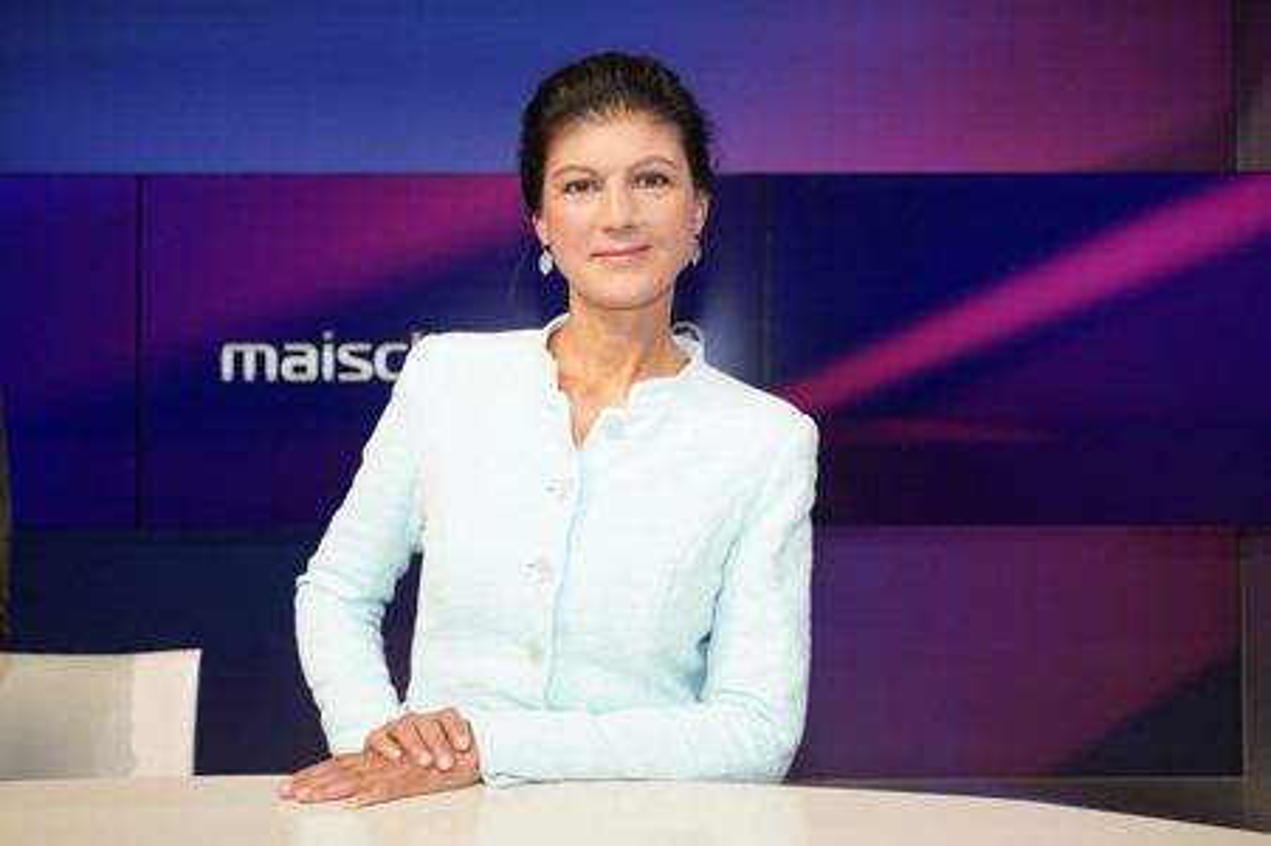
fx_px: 1270
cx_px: 636
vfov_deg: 36.8
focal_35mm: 36
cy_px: 423
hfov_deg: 53.2
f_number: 5
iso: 2000
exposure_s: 1/125
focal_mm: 36
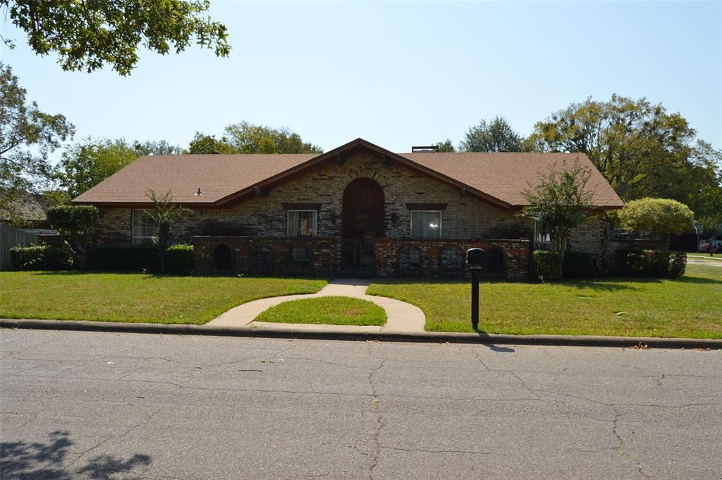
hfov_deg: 62.0
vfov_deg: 43.5
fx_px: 601
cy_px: 240
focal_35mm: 30
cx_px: 361
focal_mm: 20
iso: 100
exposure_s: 1/200
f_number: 10
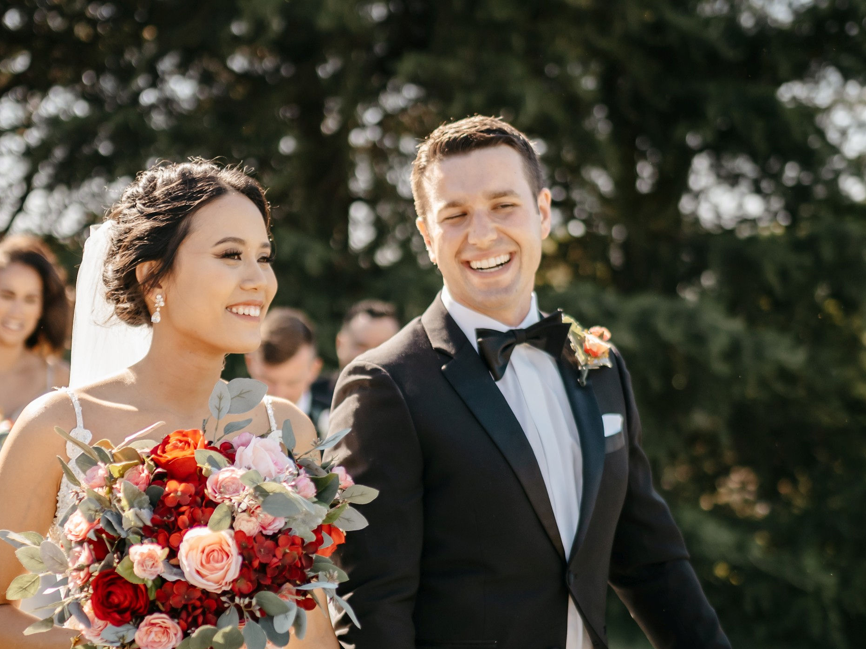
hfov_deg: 22.8
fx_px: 2151
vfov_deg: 17.1
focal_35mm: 86
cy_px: 492
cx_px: 423
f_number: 1.4
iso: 100
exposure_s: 1/2000
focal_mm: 35
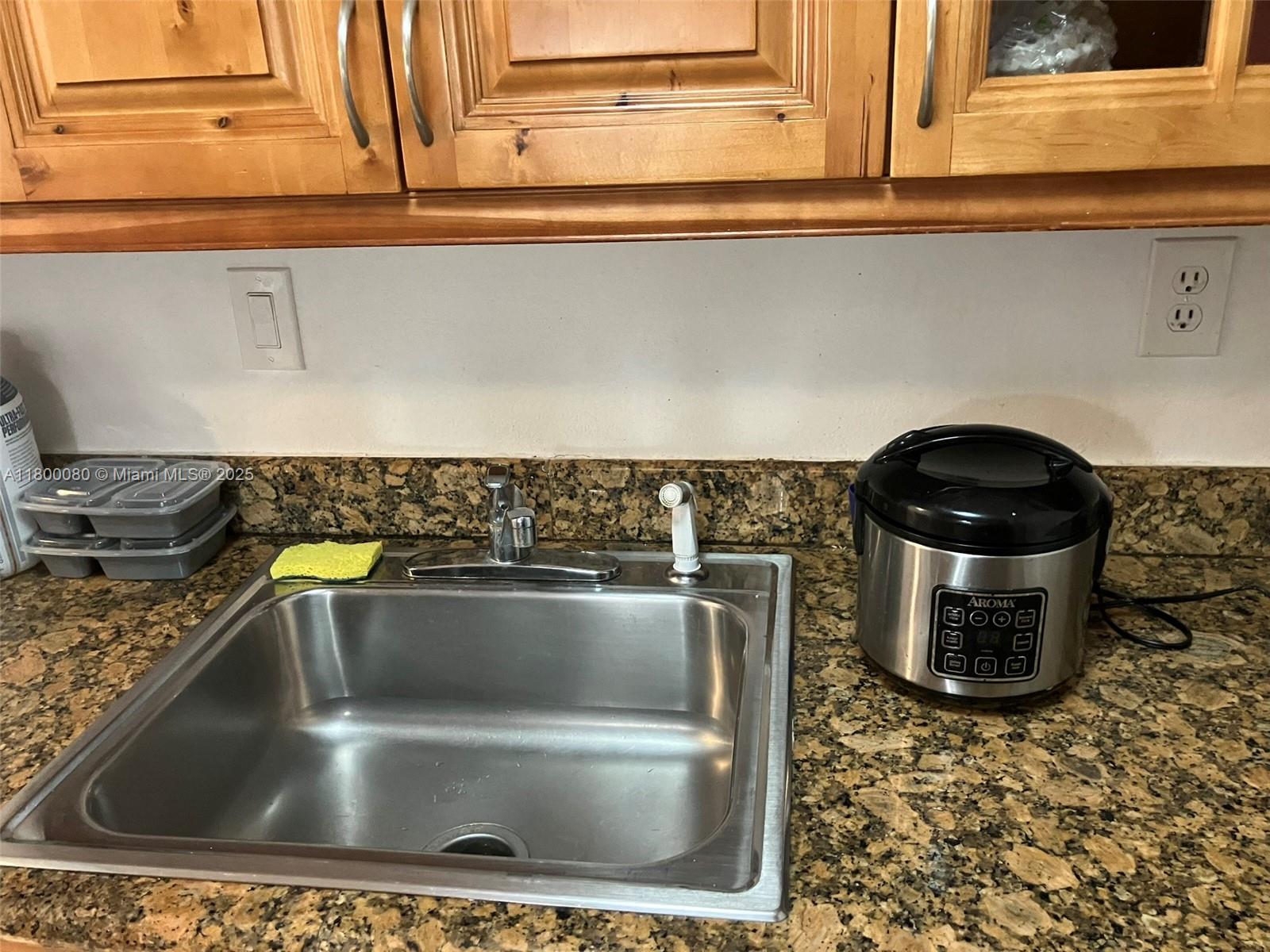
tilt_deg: -22.0
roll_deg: +1.7
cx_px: 635
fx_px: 1027
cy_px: 476
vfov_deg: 49.7
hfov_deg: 63.4
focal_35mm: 28
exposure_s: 1/40
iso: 400
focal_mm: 3.99
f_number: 1.8
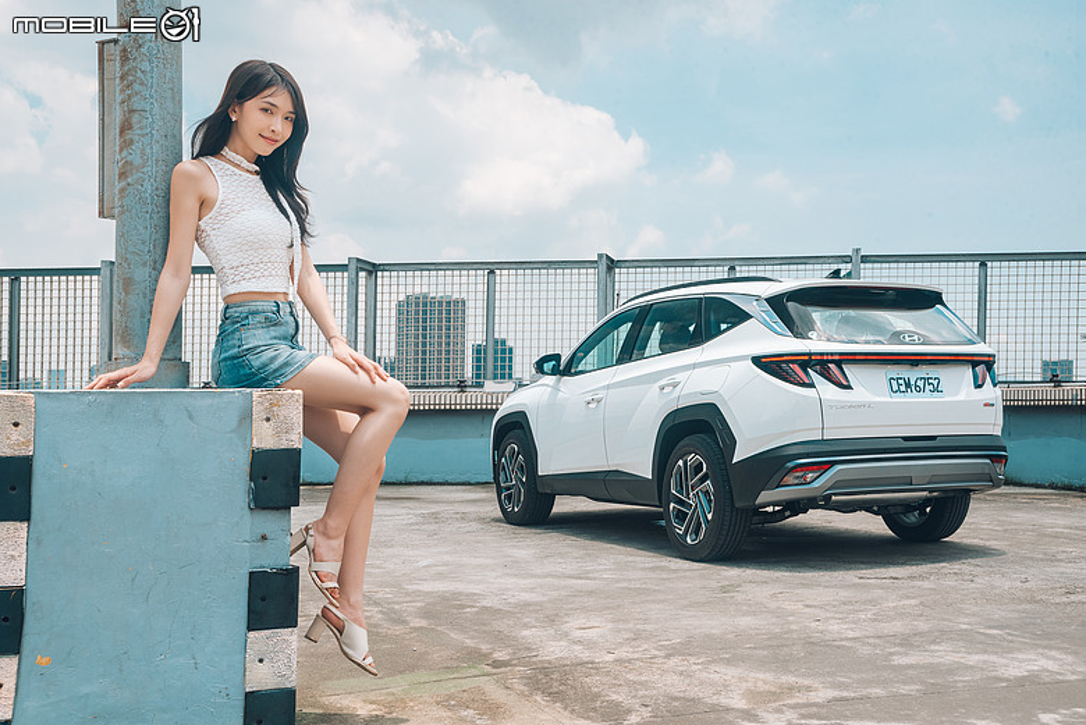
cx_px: 543
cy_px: 362
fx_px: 1268
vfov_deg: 31.9
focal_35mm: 42
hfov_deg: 46.4
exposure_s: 1/125
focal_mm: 42
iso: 400
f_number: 5.6
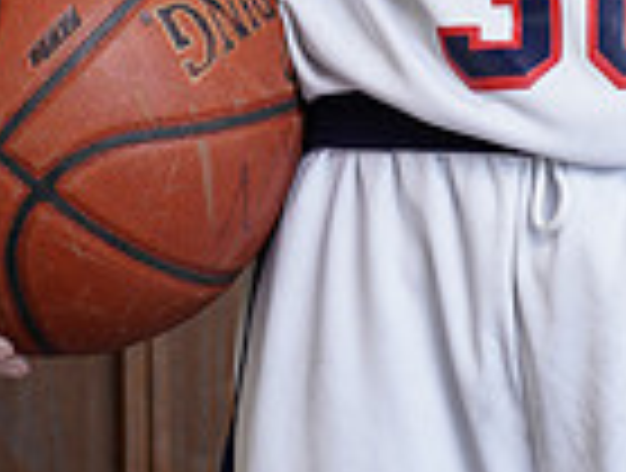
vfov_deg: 4.3
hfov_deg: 5.8
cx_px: 419
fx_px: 6165
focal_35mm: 340
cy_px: -382
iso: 200
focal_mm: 85
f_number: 5.6
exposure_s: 1/60
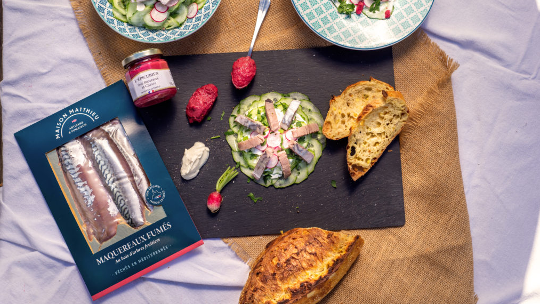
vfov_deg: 22.6
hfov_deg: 39.2
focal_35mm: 53
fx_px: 759
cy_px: 136
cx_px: 268
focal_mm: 50
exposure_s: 1/400
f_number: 7.1
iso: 160
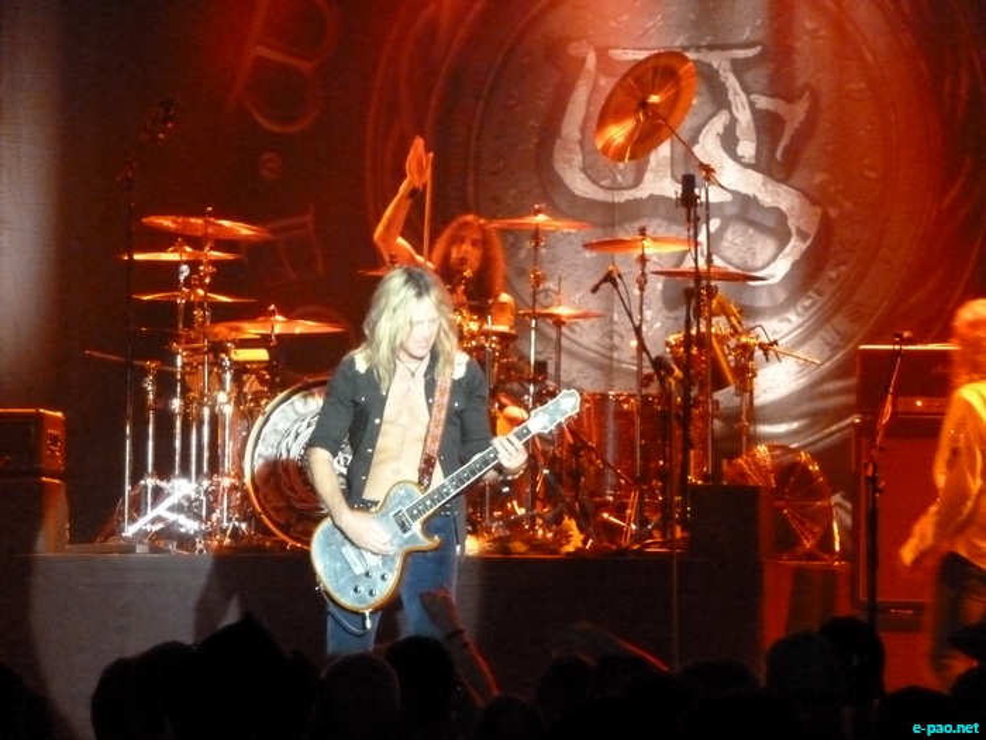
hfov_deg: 9.2
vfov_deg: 6.9
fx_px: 6096
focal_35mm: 214
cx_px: 493
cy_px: 370
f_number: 5.5
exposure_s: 1/30
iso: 1600
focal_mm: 38.3
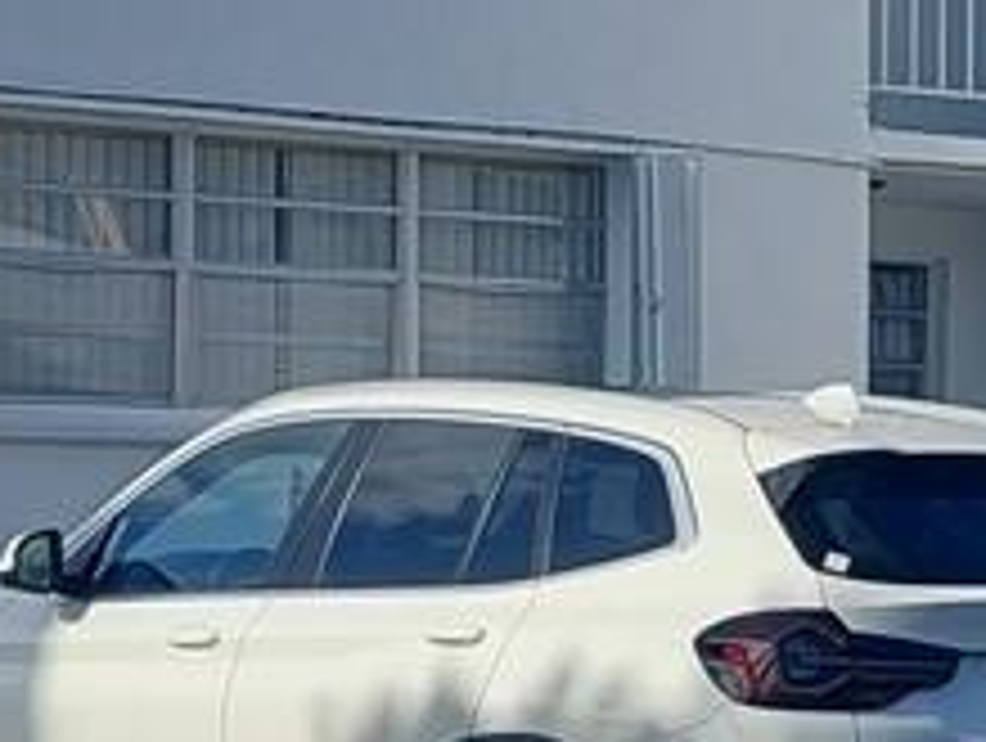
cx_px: 1103
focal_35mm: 175
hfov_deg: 11.1
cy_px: 499
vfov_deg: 8.5
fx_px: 4993
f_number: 1.8
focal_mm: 5.23
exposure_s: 1/1963
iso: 40
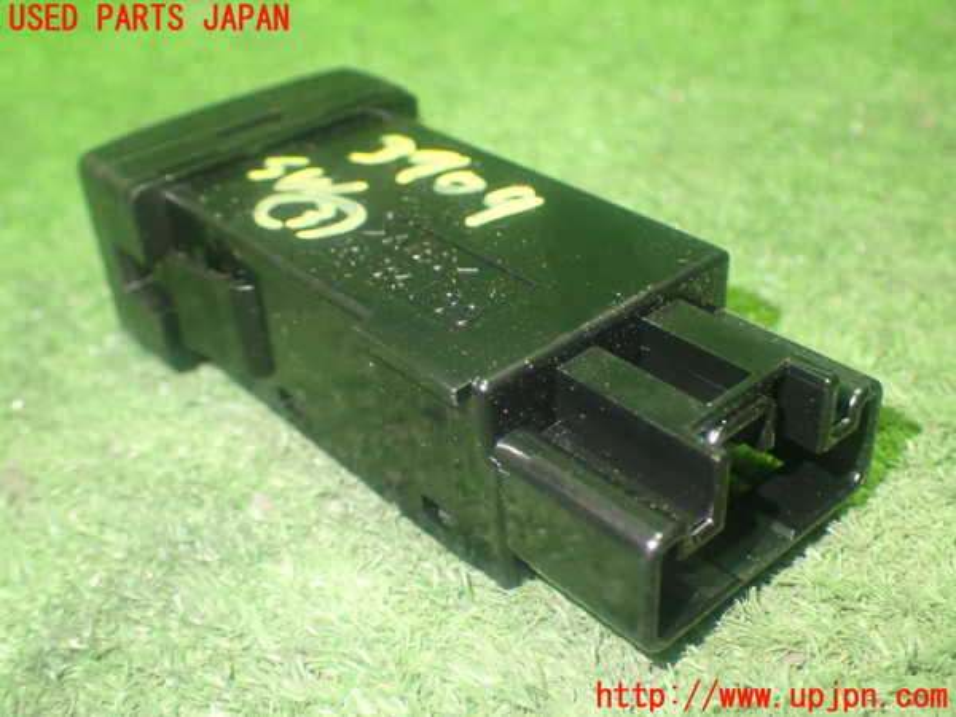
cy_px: 358
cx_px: 478
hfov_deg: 45.8
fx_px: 1132
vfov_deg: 35.1
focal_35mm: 41
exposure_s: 1/20
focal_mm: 7.31
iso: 800
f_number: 2.8
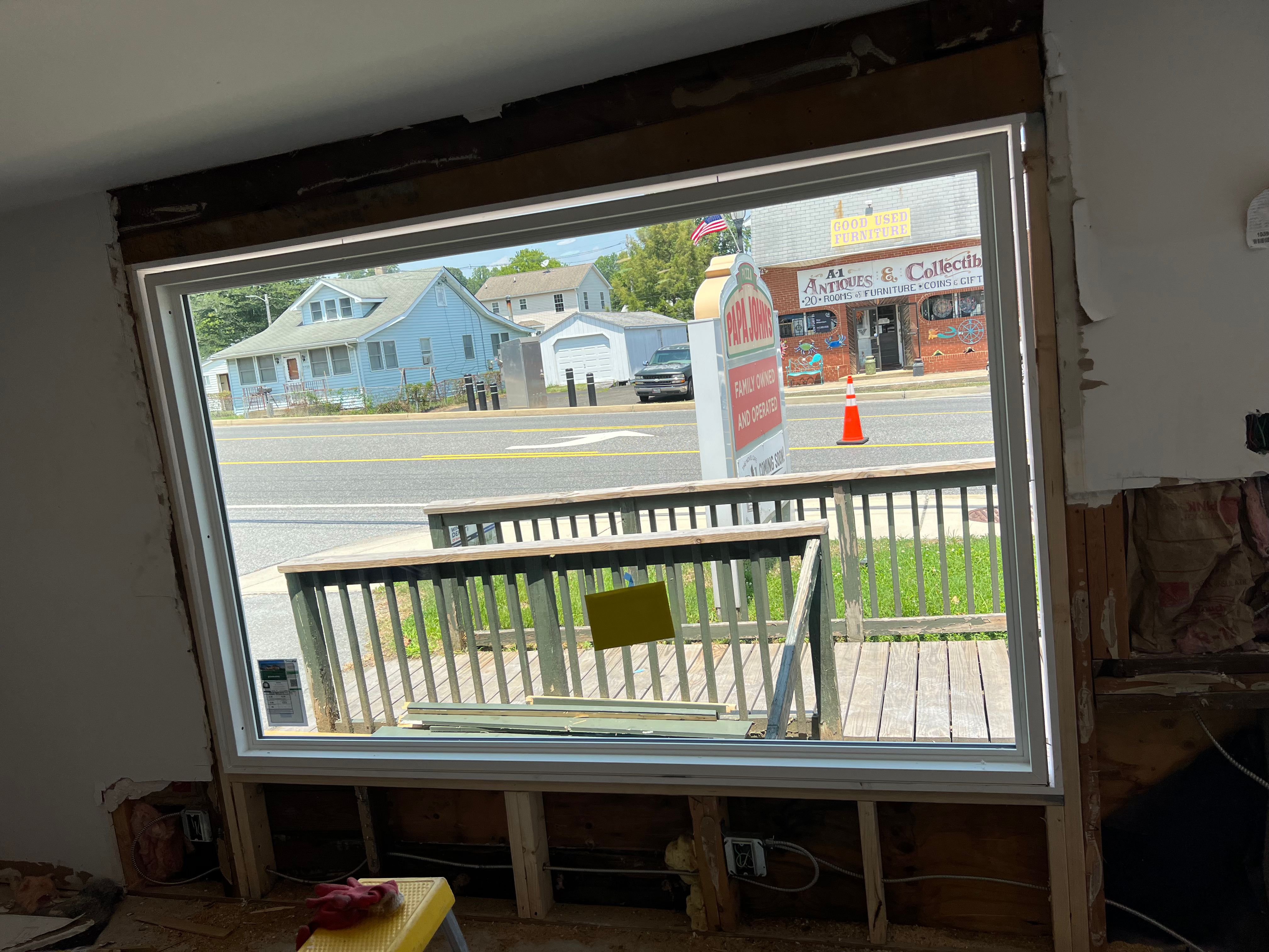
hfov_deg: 67.3
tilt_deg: -6.9
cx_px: 634
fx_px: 953
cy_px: 476
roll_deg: +5.8
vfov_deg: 53.1
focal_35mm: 26
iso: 50
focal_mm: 5.7
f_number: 1.5
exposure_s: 1/1838
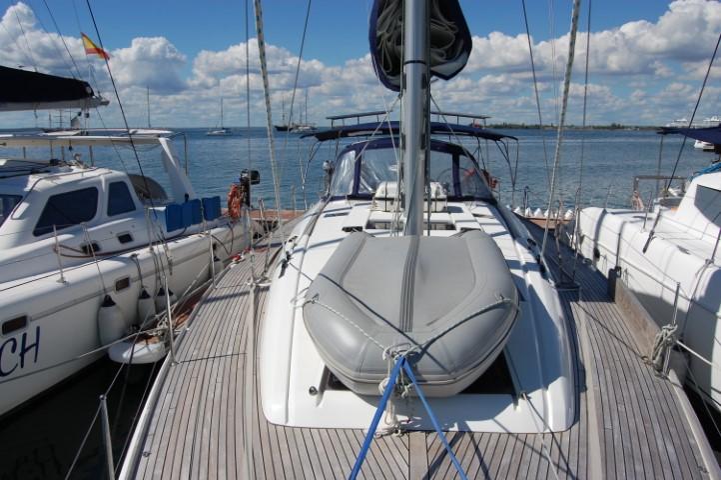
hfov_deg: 67.4
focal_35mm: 27
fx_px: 540
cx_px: 360
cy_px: 240
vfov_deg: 47.8
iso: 200
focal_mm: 18
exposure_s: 1/500
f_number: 11
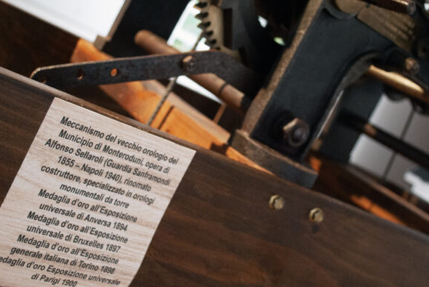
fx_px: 692
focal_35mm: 58
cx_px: 232
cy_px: 134
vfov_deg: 23.4
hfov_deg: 34.4
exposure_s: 1/40
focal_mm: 22
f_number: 4
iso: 200
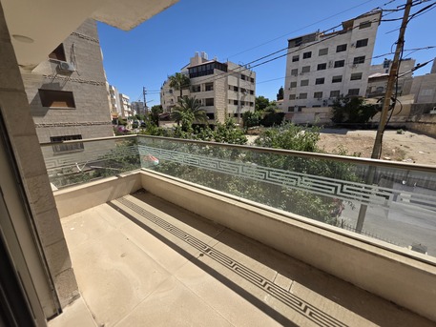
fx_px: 164
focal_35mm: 13
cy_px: 164
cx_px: 218
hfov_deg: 106.2
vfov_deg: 89.9
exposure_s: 1/2961
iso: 40
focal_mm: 2.2
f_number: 1.9
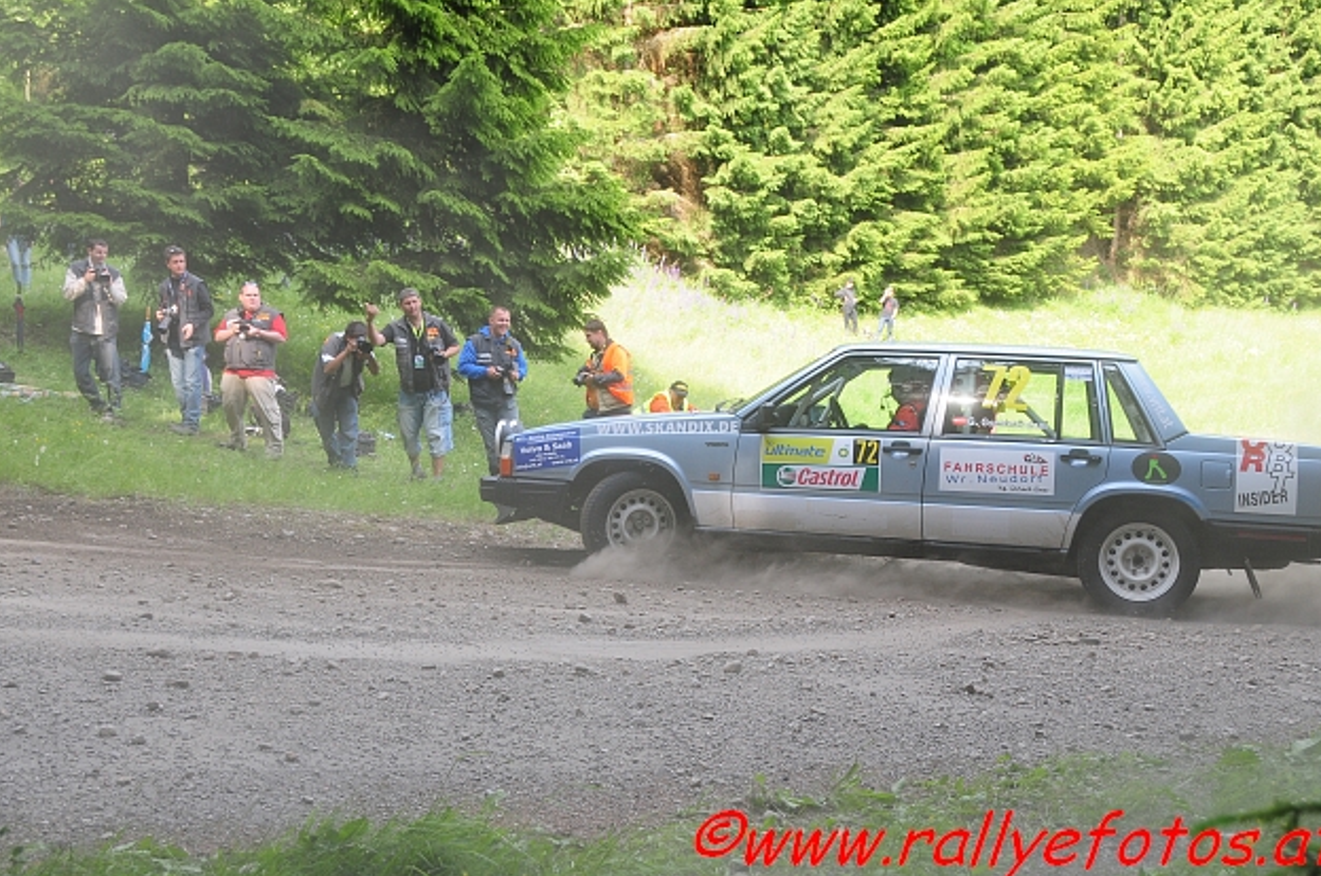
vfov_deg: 29.8
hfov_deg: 43.7
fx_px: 1649
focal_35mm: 45
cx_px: 684
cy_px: 423
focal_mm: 26
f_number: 7.1
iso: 250
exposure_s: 1/125
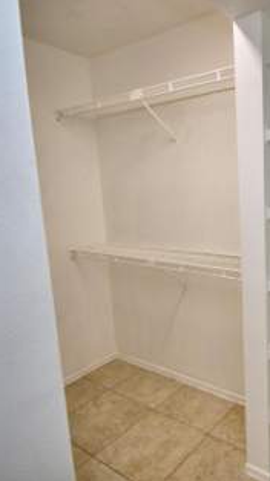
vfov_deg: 76.4
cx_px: 238
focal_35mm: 24
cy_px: 240
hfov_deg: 43.8
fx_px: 306
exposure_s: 1/50
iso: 250
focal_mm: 10
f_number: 5
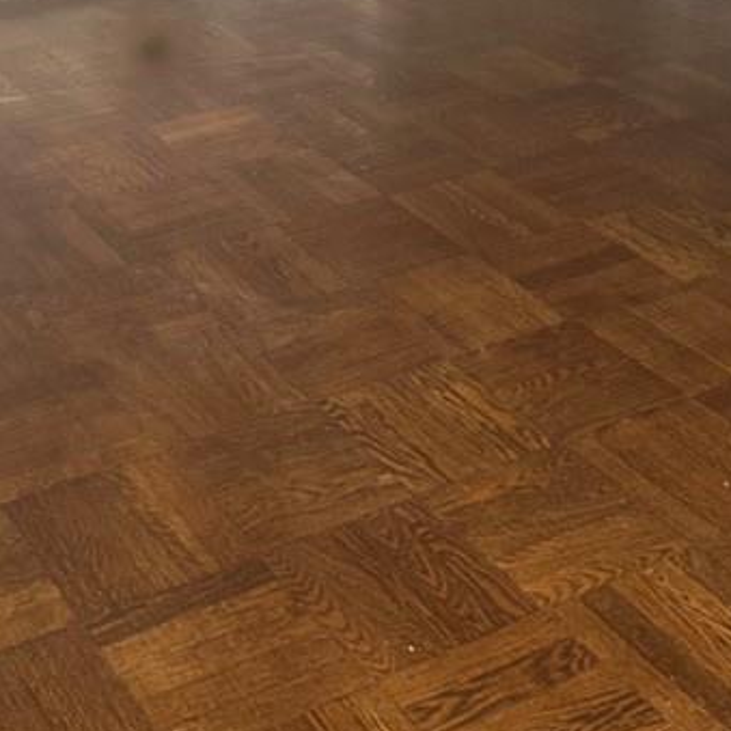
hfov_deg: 26.5
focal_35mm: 64
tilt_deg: -12.9
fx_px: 1529
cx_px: 170
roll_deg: +0.3
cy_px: -119
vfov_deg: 24.6
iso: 250
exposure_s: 1/76
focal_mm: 6.86
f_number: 1.78
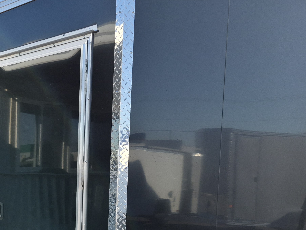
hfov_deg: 36.3
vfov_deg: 27.5
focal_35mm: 51
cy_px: 210
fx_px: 451
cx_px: 65
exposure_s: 1/3792
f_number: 1.8
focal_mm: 5.4
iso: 80
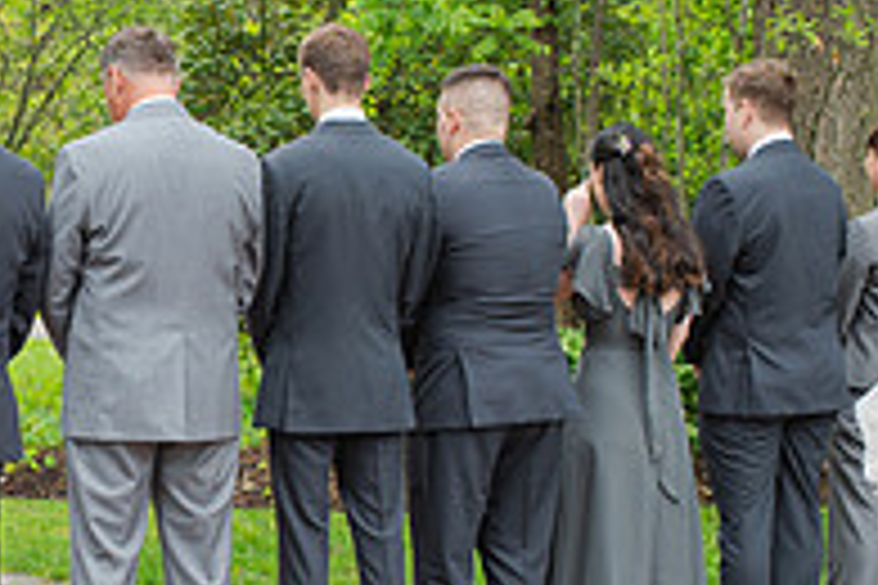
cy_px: 374
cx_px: 27
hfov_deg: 19.2
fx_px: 2536
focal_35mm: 104
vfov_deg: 13.2
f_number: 4.5
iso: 160
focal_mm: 35
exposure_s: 1/320
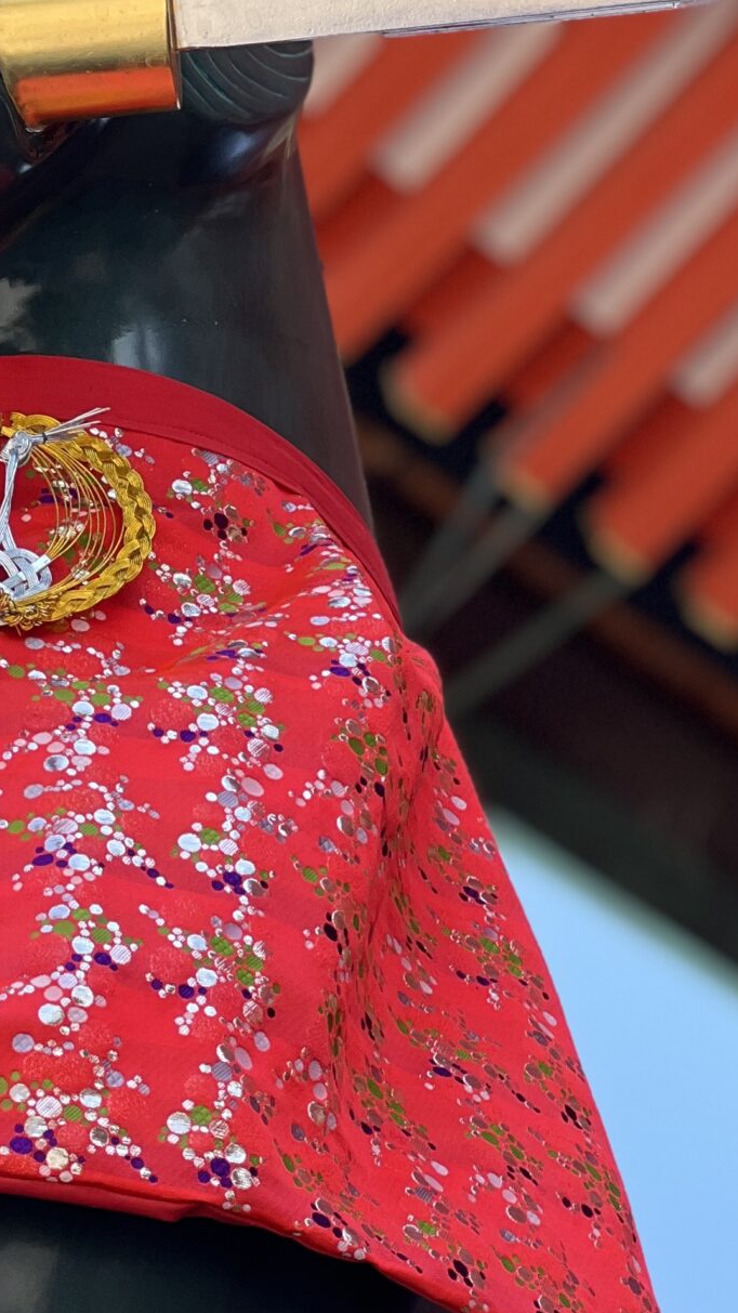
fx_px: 6160
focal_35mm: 177
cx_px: 42
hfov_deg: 6.8
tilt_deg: +50.6
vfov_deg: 12.1
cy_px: 432
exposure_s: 1/170
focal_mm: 9
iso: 25
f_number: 2.8
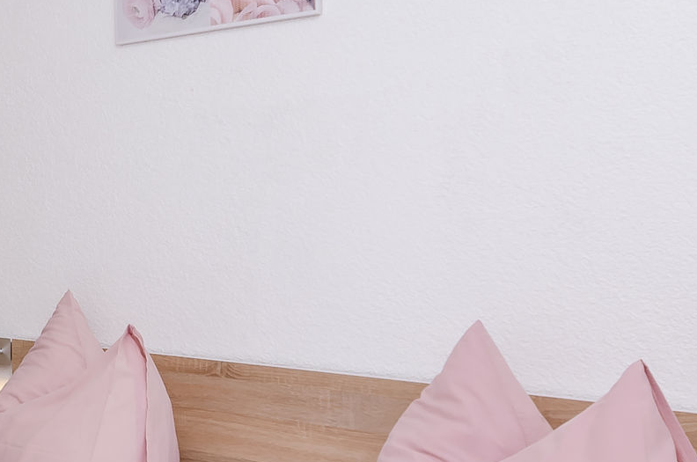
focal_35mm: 53
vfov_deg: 25.4
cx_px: -74
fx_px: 1024
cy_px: 185
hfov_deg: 32.8
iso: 200
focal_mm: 10
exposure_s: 1/80
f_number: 8
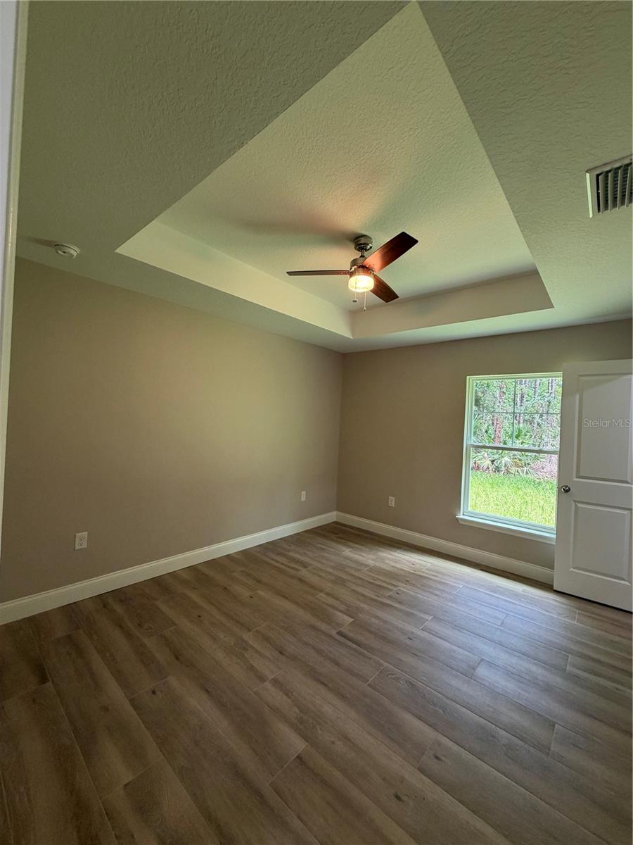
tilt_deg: +0.2
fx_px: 341
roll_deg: -2.5
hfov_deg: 85.7
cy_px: 422
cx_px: 316
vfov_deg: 102.1
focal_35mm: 14
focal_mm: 2.22
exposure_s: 1/60
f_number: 2.2
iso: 200
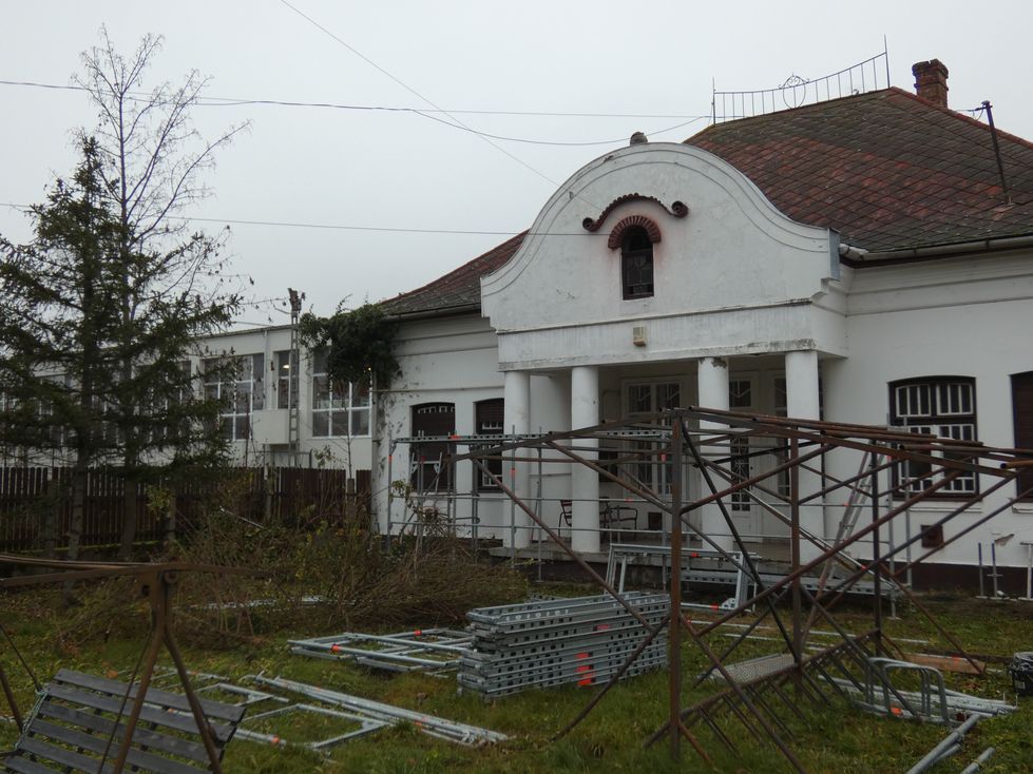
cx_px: 516
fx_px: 985
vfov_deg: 42.9
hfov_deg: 55.4
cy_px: 387
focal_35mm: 33
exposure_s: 1/80
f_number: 3.4
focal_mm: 6
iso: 80
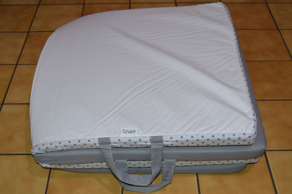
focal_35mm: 45
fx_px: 365
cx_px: 146
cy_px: 97
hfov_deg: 43.6
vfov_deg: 29.8
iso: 640
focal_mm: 30
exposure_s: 1/60
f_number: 4.2
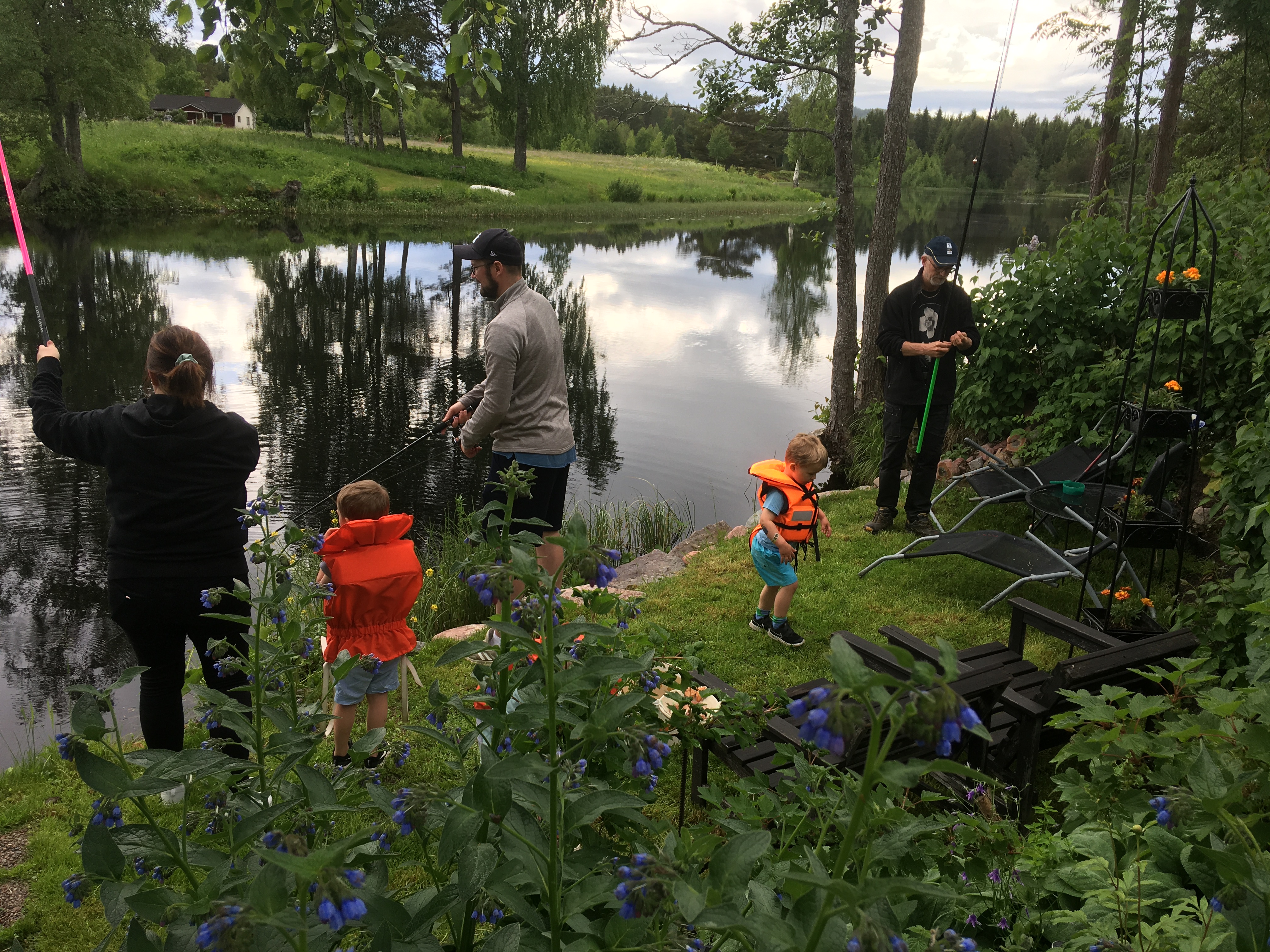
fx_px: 1064
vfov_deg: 48.2
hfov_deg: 61.7
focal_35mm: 29
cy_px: 476
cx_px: 635
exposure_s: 1/313
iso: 25
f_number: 2.2
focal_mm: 4.15
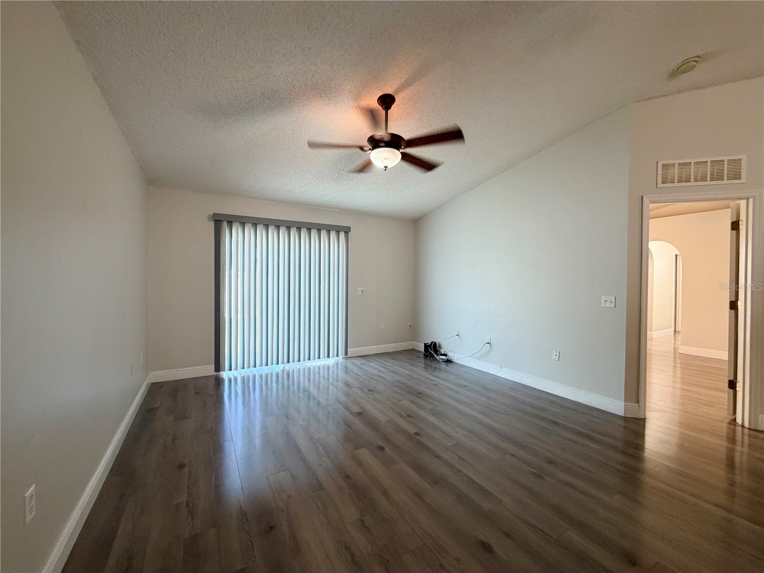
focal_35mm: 14
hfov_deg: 102.1
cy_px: 286
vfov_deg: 85.7
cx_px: 382
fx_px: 309
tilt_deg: -0.5
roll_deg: +0.1
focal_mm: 2.22
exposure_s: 1/60
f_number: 2.2
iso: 250
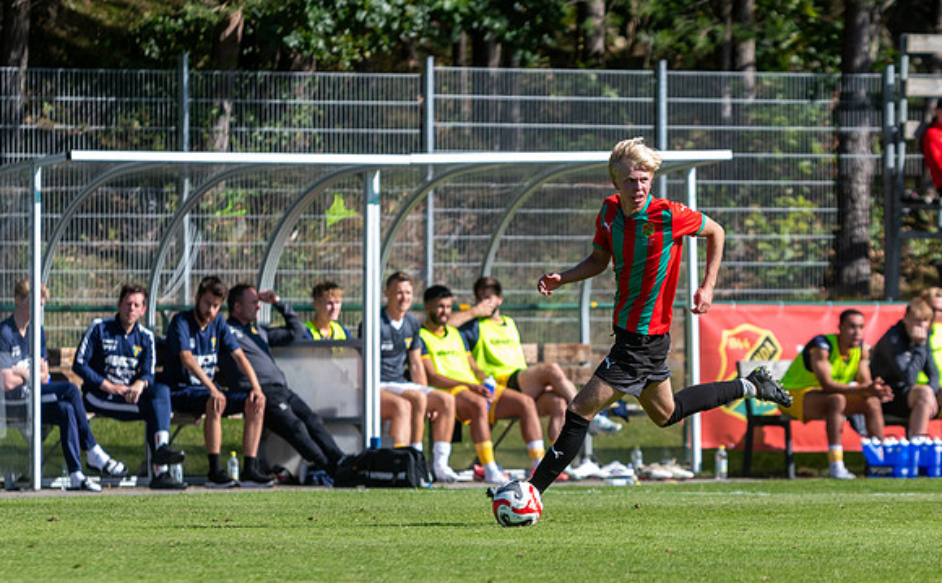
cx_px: 655
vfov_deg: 2.4
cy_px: 424
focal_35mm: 539
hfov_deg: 3.9
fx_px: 13789
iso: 220
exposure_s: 1/1600
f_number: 3.5
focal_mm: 200
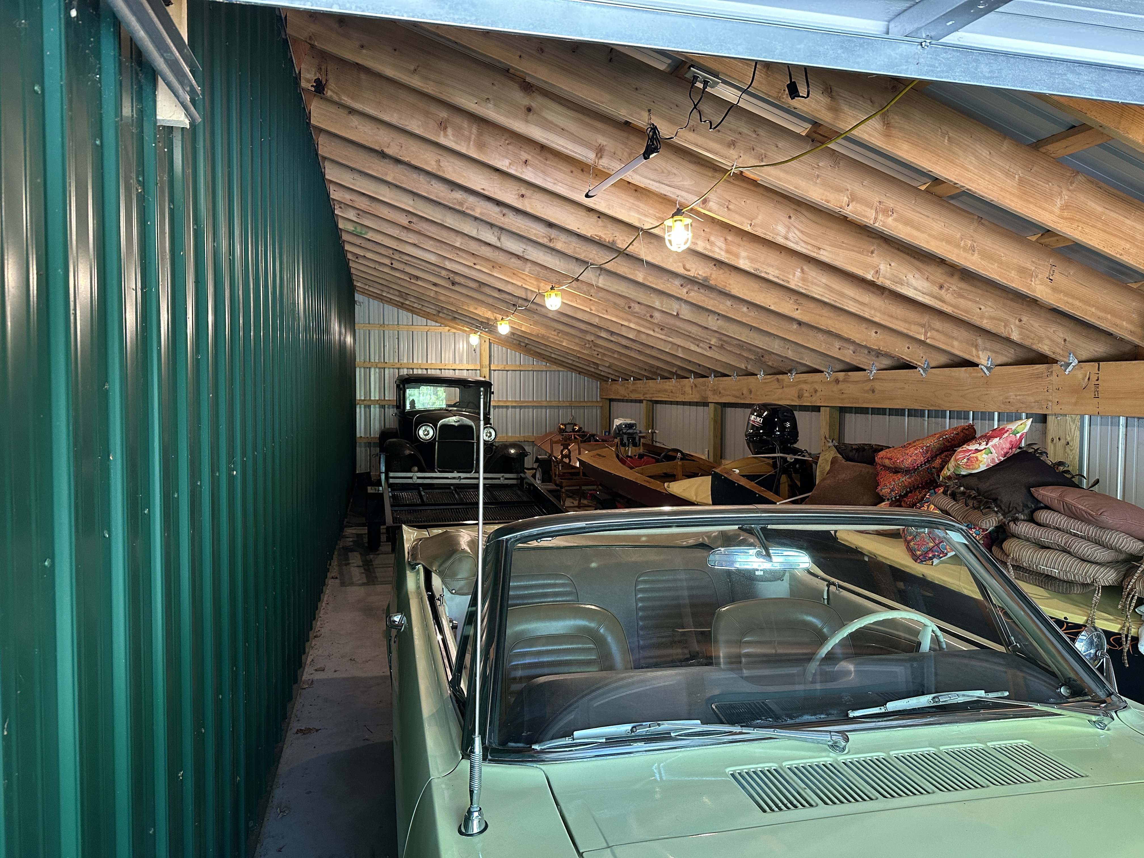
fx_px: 793
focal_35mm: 24
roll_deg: -0.1
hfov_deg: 71.6
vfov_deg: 56.8
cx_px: 572
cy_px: 429
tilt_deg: -3.0
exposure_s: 1/60
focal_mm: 6.86
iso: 320
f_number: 1.78
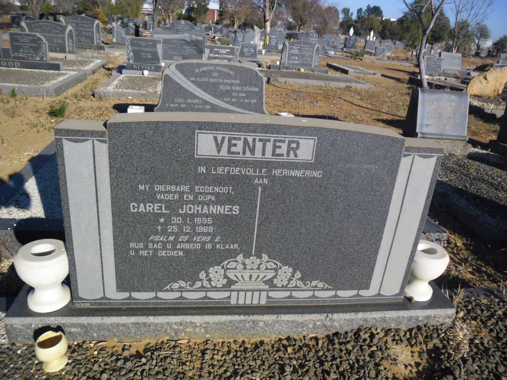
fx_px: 395
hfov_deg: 65.3
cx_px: 254
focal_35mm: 27
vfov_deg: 51.4
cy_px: 190
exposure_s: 1/189
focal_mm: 4.9
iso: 80
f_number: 9
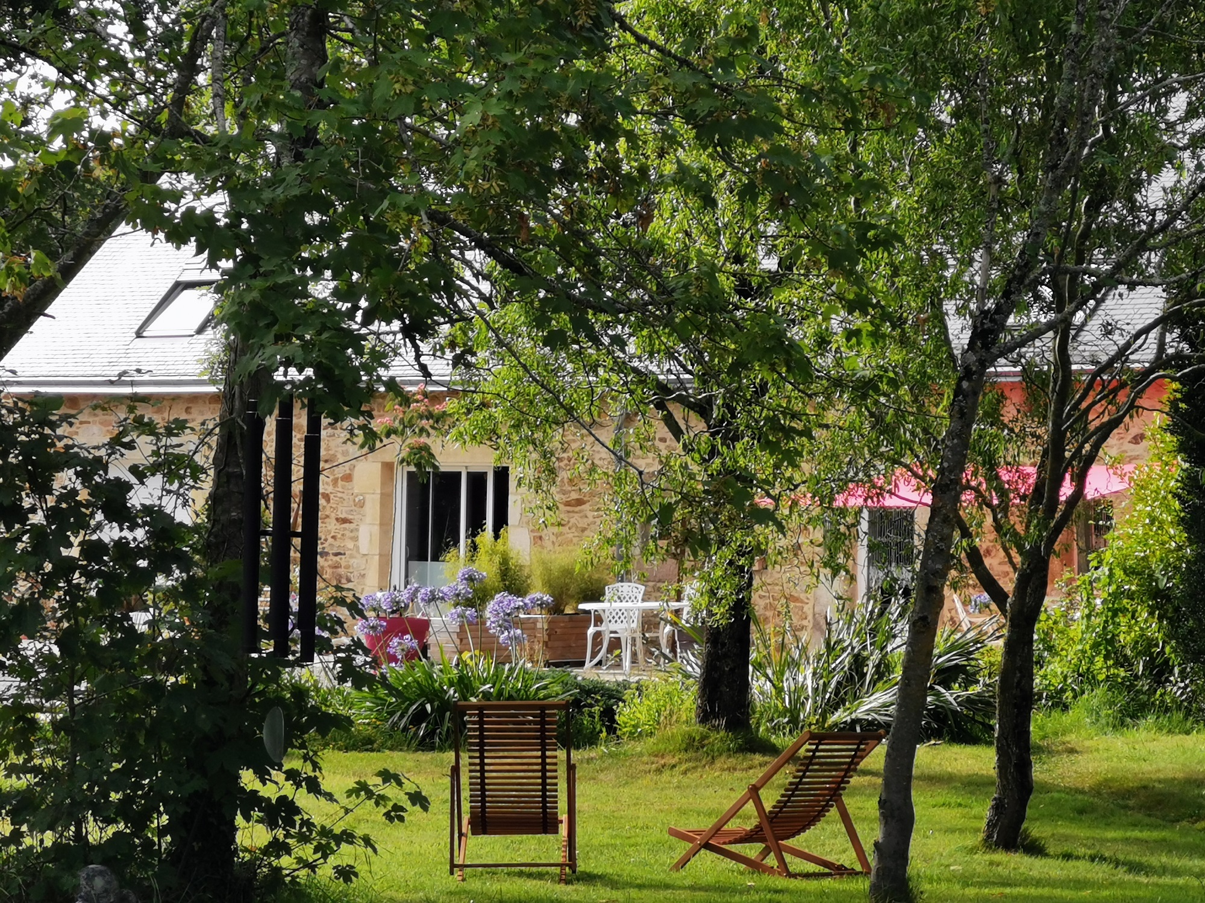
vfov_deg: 11.3
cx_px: 602
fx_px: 4560
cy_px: 452
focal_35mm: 131
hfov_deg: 15.1
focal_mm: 7.48
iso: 50
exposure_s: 1/541
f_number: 2.4
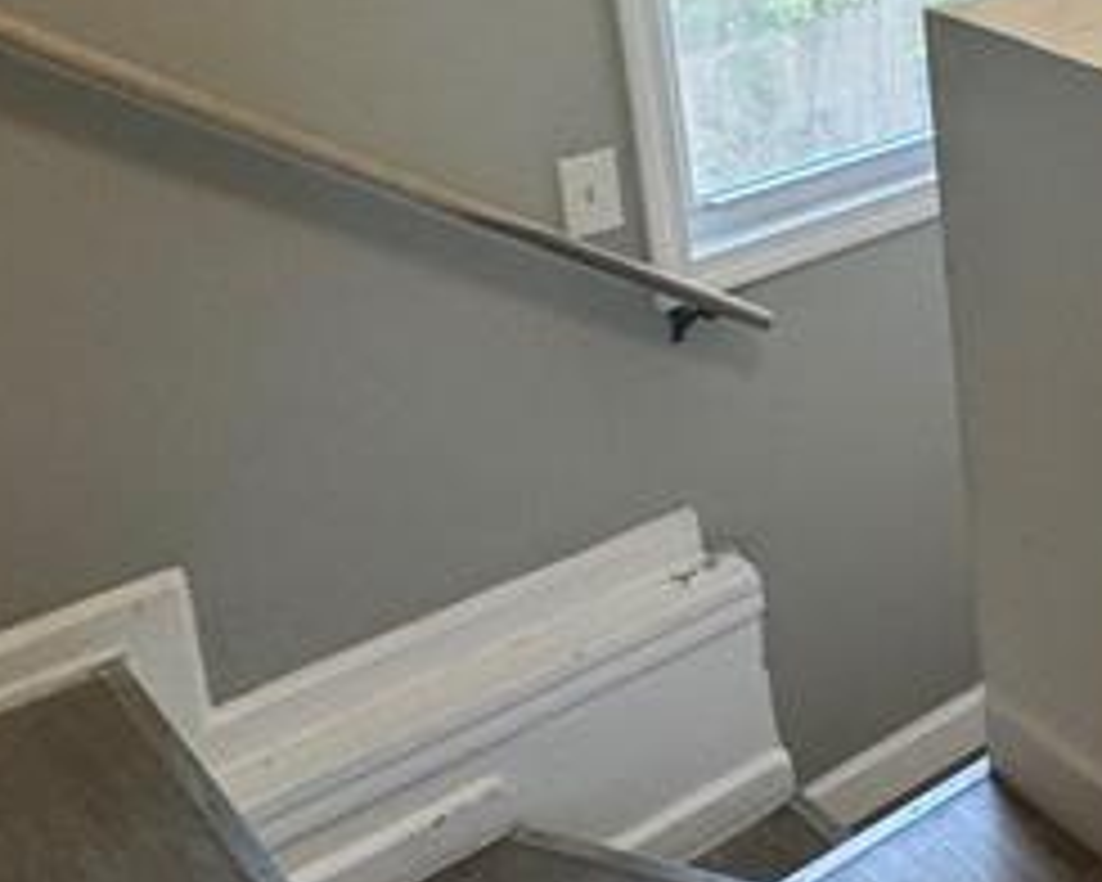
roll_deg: -1.0
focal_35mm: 57
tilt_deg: -17.0
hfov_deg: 25.8
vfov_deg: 25.3
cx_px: 1597
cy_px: -14
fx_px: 1859
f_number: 2.2
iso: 200
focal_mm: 2.22
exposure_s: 1/120
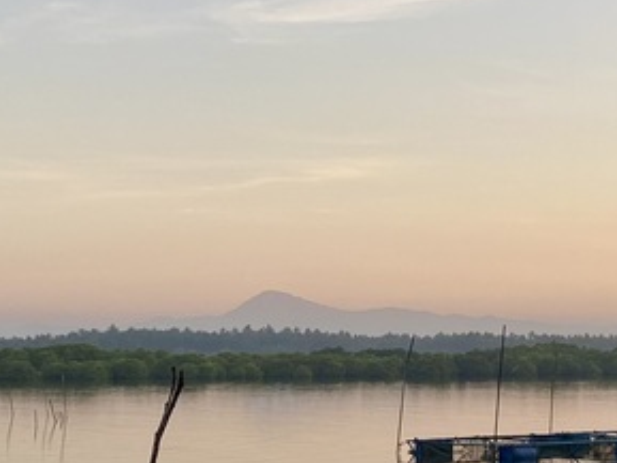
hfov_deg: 21.3
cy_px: 245
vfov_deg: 16.1
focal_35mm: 92
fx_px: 1641
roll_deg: -0.7
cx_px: 367
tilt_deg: +2.6
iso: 32
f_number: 1.8
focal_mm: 4.25
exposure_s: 1/256
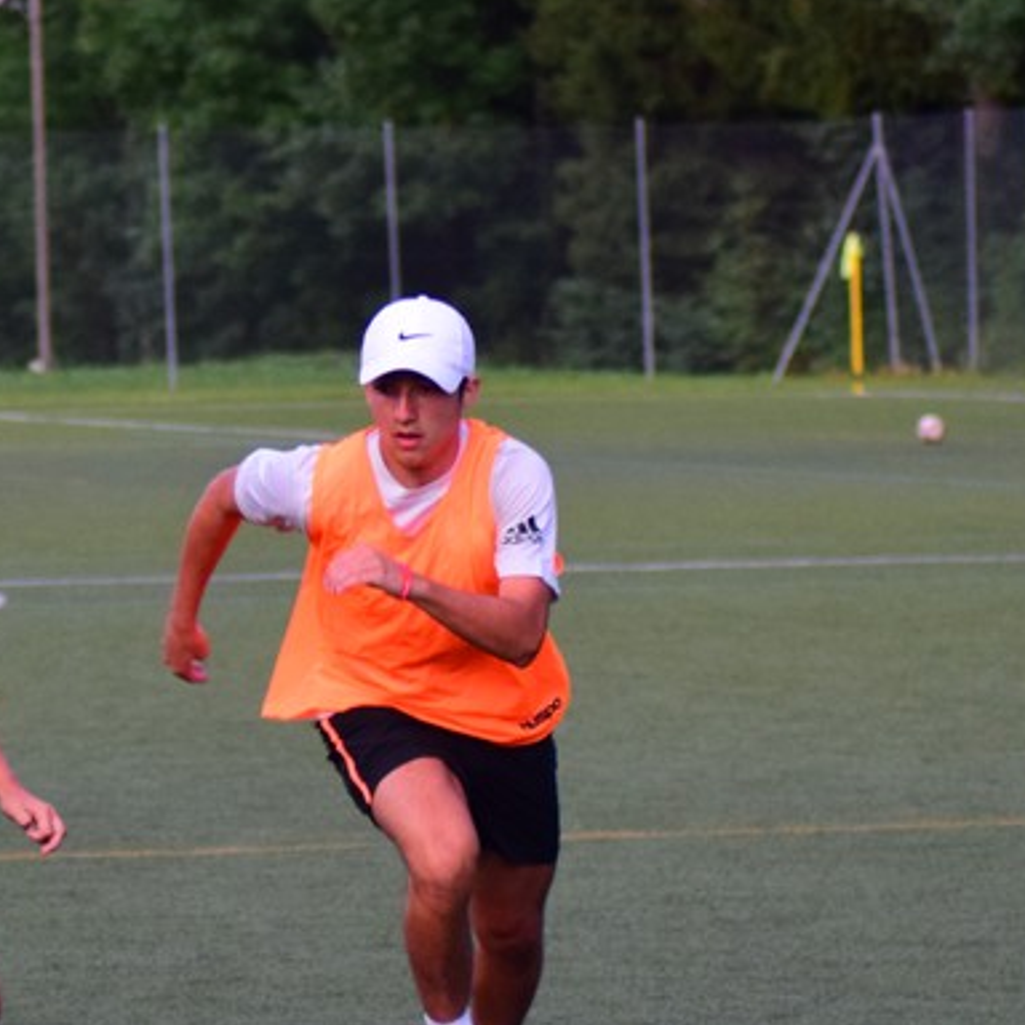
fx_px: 7973
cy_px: 711
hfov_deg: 7.4
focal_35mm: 238
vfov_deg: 7.4
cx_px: 323
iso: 1600
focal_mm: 70
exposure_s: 1/320
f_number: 4
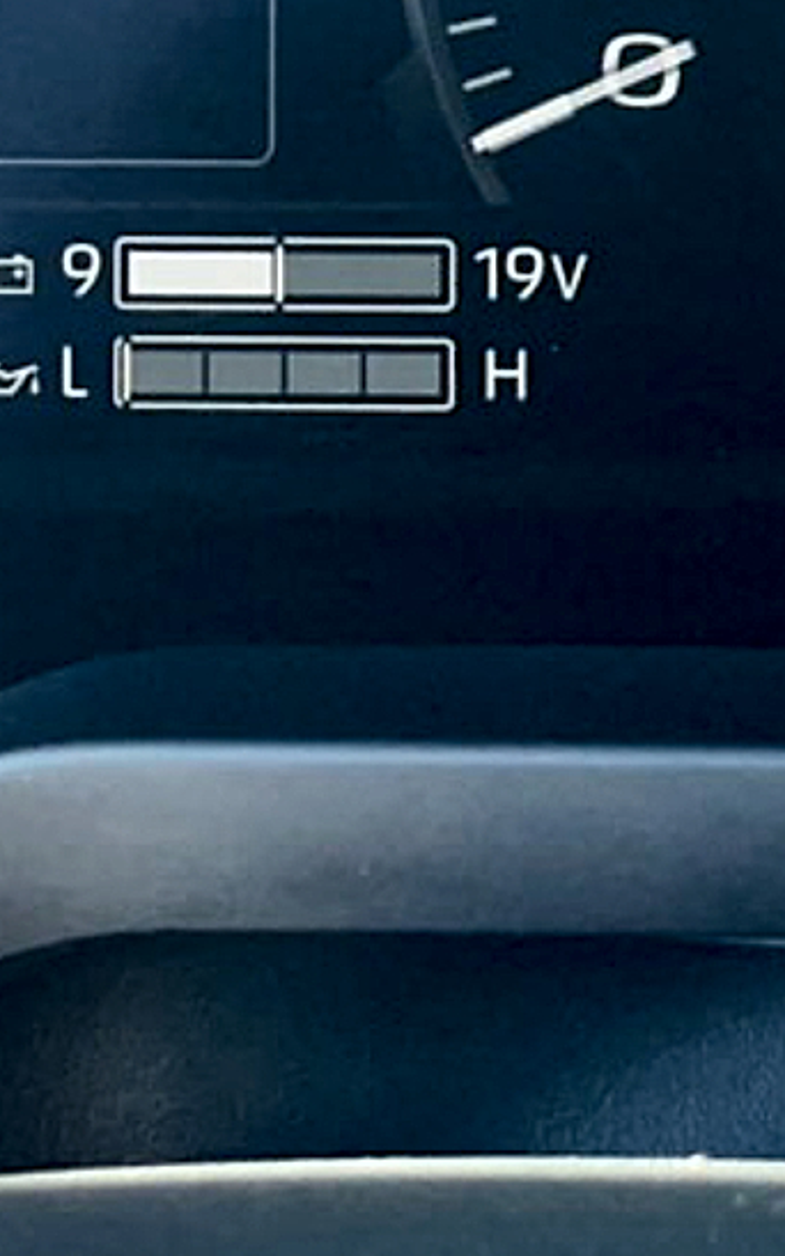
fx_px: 3183
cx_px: 950
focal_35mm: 93
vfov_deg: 22.0
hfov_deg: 13.7
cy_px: 262
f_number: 1.8
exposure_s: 1/60
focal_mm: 3
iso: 160
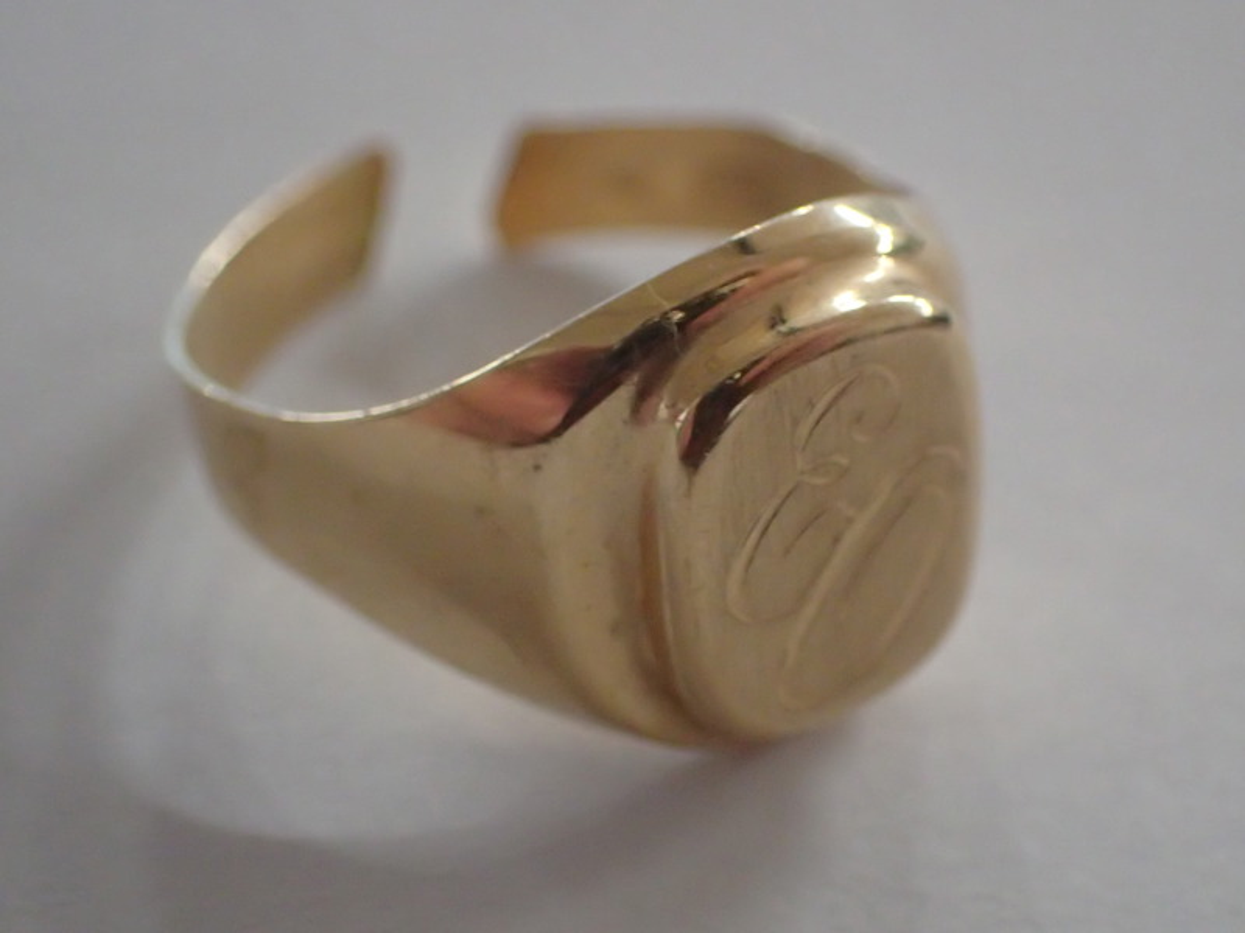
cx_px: 622
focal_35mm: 74
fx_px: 2661
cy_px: 466
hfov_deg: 26.3
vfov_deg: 19.9
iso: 1600
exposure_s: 1/40
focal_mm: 13.47
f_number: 4.2
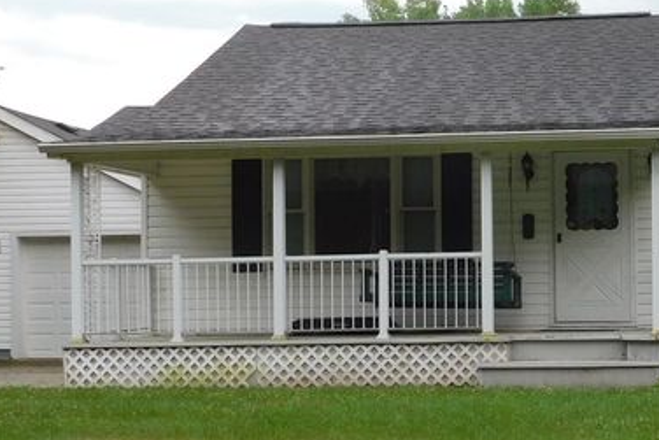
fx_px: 1556
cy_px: 300
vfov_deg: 16.0
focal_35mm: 85
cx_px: 652
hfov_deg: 23.0
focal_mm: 5.3
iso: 125
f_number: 3.2
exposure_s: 1/250
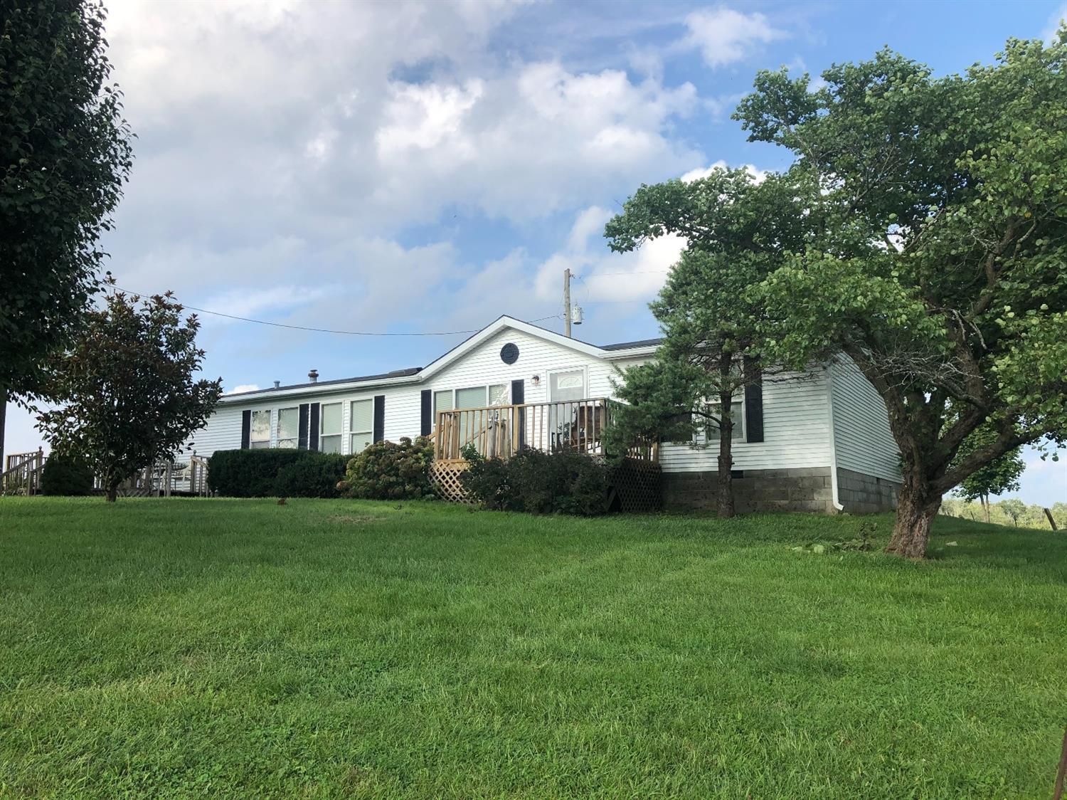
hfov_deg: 63.5
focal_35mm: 28
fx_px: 863
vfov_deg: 49.7
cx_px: 534
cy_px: 400
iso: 20
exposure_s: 1/1715
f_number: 1.8
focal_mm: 3.99
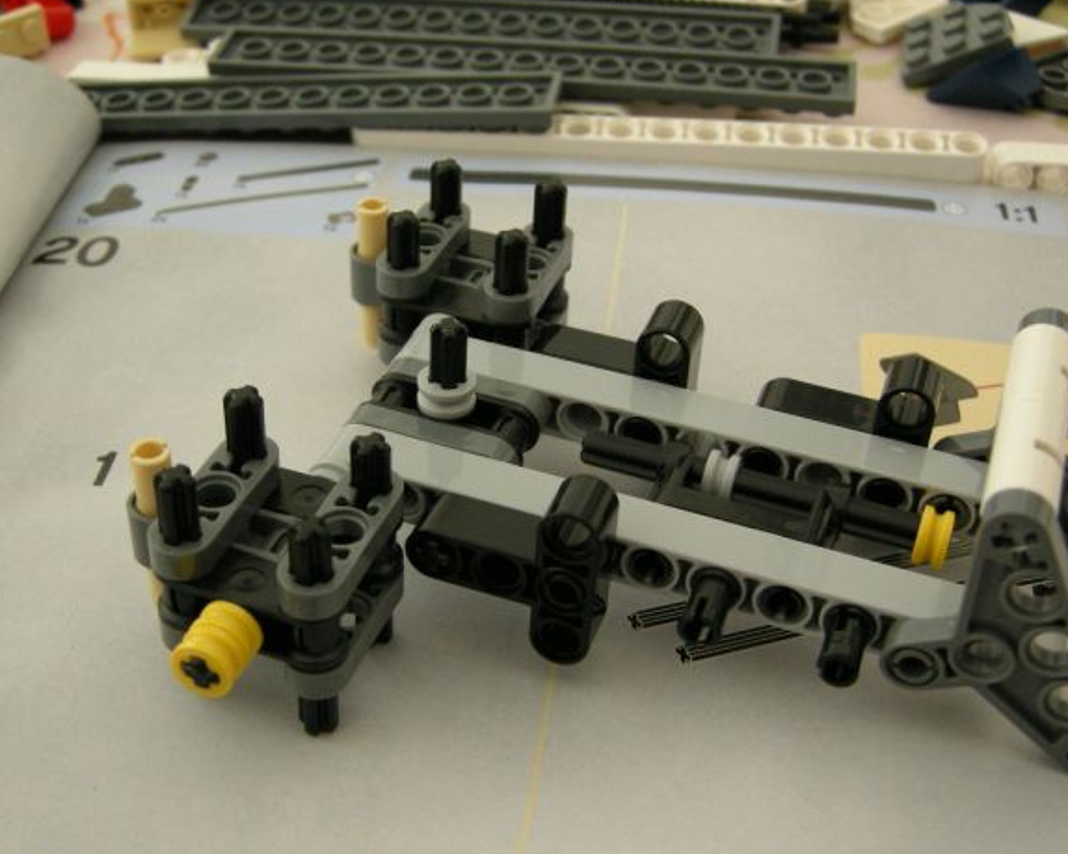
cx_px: 525
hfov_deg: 38.1
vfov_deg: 30.8
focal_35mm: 49
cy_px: 445
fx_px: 1549
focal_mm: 7.5
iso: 193
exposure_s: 1/60.8
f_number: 2.7
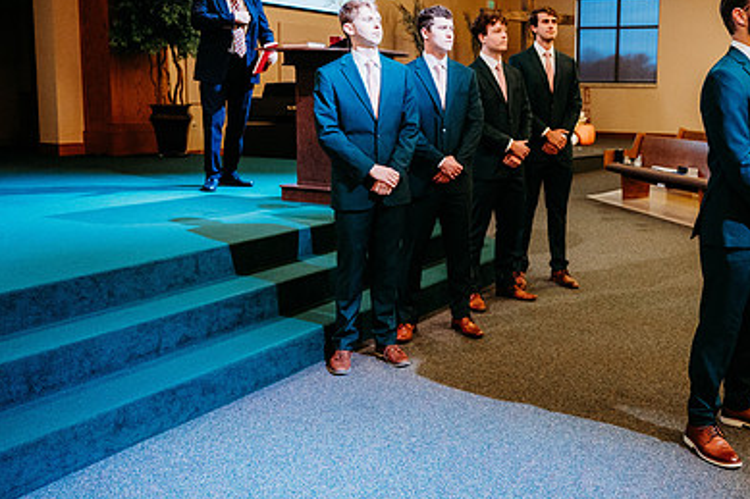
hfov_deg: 46.5
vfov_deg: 32.5
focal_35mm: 41
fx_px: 854
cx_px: 511
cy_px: 195
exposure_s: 1/250
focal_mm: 27.5
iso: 2000
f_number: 3.2
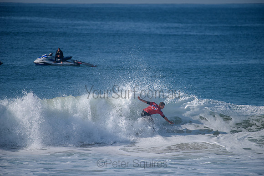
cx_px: 132
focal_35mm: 500
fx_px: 3667
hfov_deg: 4.1
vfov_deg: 2.8
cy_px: 88
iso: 180
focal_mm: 500
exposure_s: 1/2000
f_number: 5.6
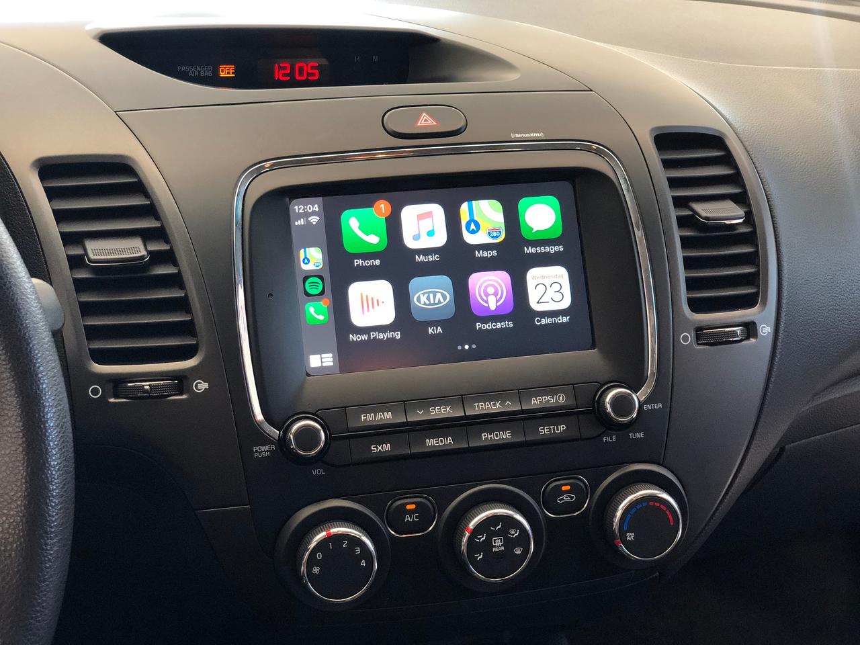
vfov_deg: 28.0
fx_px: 1292
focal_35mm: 52
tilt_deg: -19.3
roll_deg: -0.8
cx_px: 430
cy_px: 322
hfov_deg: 36.8
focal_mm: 6
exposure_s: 1/60
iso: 80
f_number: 2.4
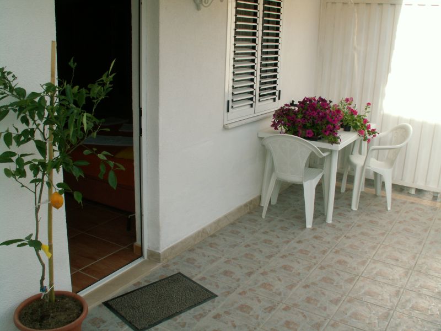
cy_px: 166
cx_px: 220
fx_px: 446
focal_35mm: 35
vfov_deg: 40.7
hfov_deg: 52.6
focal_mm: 5.86
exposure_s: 1/60
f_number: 8
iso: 50
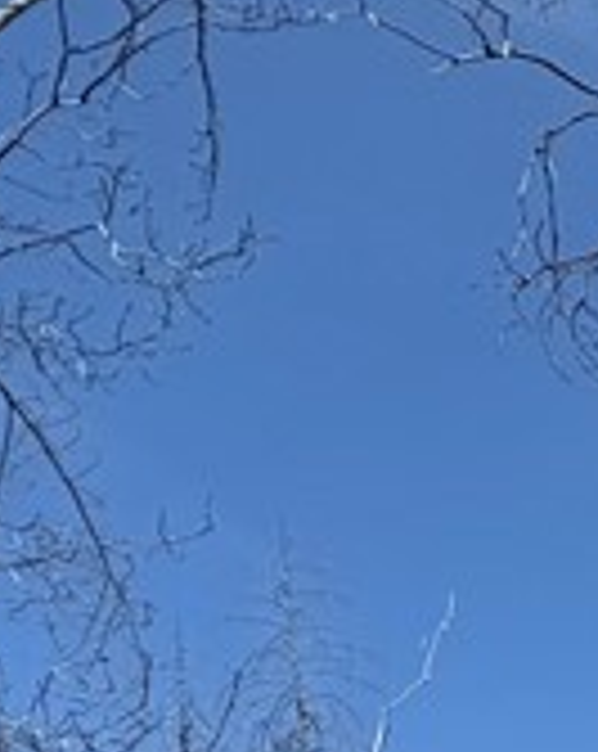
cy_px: 1689
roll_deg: +3.9
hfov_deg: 8.0
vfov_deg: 11.5
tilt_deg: -1.4
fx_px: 3194
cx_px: 2167
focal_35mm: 144
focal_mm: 6.76
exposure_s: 1/6711
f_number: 1.78
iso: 80
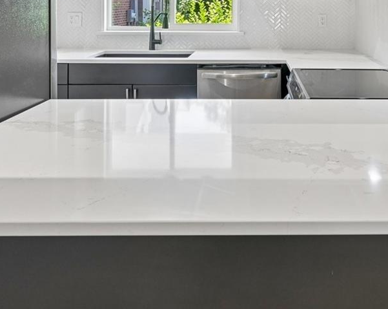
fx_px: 402
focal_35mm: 35
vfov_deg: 37.3
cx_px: 256
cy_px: -7
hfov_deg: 50.7
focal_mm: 14
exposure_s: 1/15
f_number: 9
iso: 280
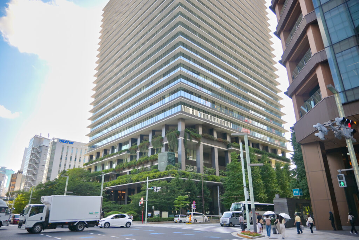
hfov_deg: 73.7
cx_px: 180
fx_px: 239
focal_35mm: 24
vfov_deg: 53.1
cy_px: 120
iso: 100
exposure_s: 1/320
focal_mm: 16
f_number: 3.5
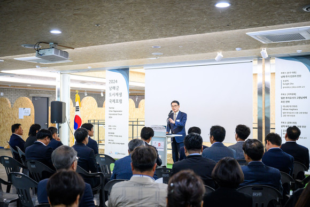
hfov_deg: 45.4
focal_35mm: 43
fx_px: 370
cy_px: 104
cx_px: 155
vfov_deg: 31.2
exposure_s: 1/250
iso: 2000
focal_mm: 43
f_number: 4
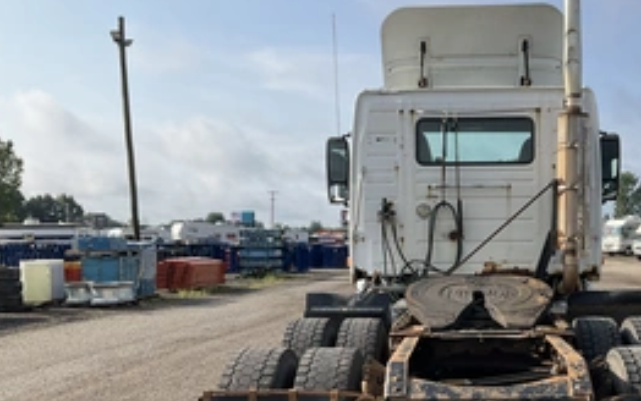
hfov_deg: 41.7
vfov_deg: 27.1
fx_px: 821
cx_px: 455
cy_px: 303
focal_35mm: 47
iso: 25
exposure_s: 1/1912
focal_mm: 3
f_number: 1.8
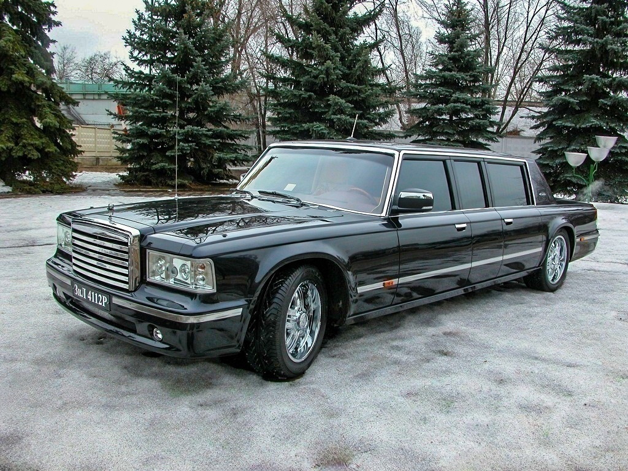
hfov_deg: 52.6
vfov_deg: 40.7
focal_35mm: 35
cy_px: 236
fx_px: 635
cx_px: 314
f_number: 4.5
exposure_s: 1/179
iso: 100
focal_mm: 8.9
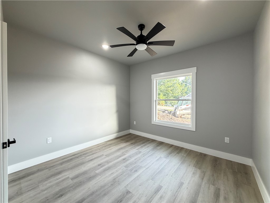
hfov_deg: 102.1
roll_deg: +0.3
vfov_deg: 85.7
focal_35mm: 14
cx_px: 135
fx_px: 109
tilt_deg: -1.0
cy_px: 102
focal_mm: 2.22
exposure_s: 1/60
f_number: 2.2
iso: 200
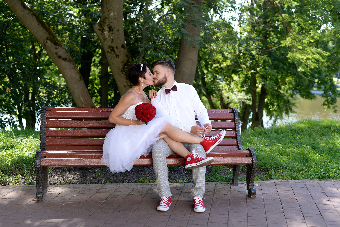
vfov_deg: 27.0
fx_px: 472
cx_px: 170
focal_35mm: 50
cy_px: 114
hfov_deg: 39.6
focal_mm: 50
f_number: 2.8
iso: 100
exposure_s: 1/250
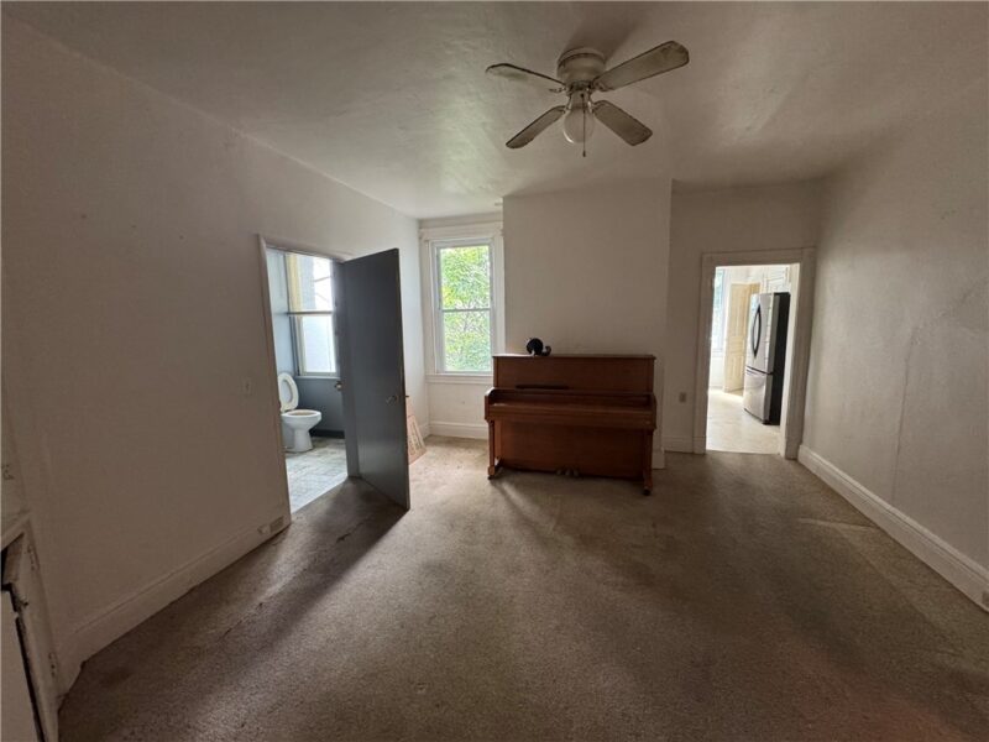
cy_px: 371
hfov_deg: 102.1
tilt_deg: -5.4
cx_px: 494
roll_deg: +2.2
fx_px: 400
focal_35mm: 14
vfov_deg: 85.7
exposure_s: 1/60
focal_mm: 2.22
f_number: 2.2
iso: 400
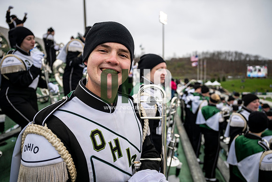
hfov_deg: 73.7
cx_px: 136
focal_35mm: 24
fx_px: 181
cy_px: 91
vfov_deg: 53.2
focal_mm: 24
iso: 160
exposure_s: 1/500
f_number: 2.8
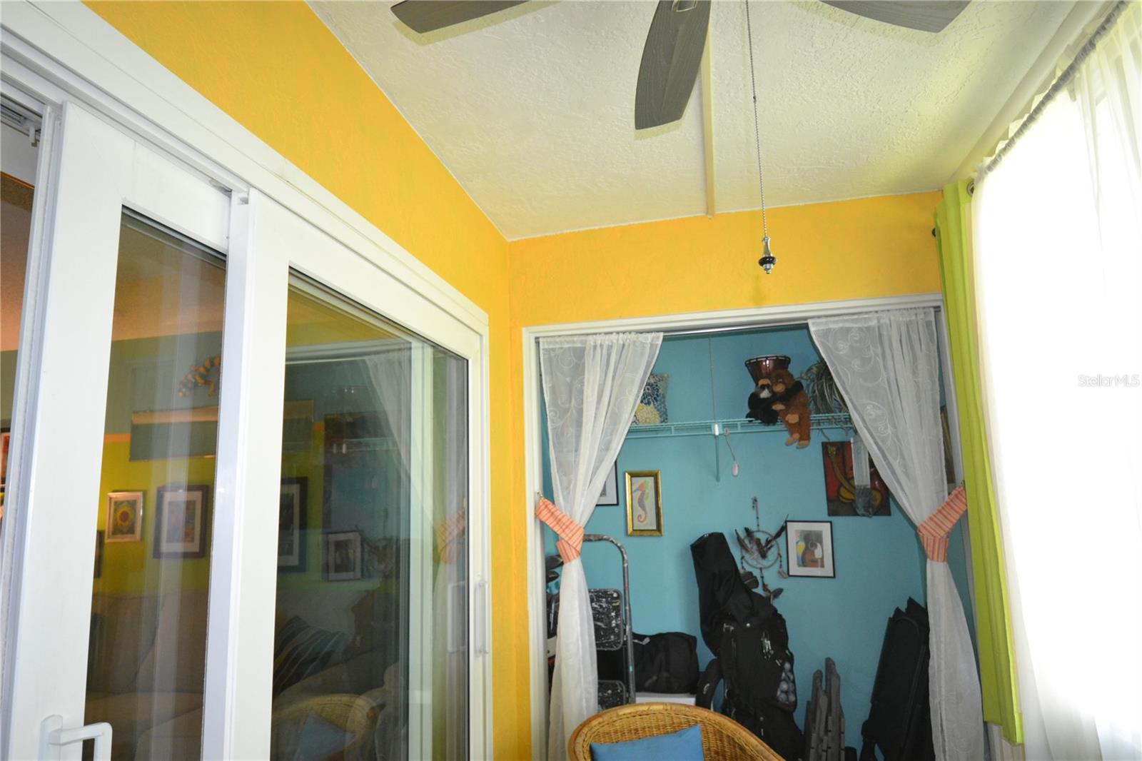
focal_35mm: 21
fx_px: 666
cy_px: 380
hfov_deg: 81.2
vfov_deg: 59.5
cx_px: 571
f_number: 4
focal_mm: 14
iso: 1400
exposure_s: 1/60
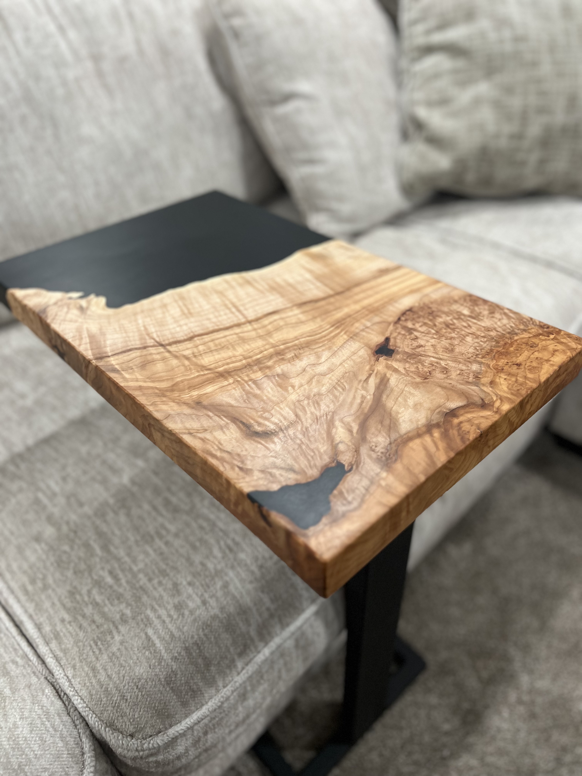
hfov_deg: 53.1
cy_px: 388
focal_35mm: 26
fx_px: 583
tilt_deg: -40.1
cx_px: 291
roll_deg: +2.6
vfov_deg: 67.3
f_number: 1.5
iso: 160
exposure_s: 1/60
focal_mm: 5.7
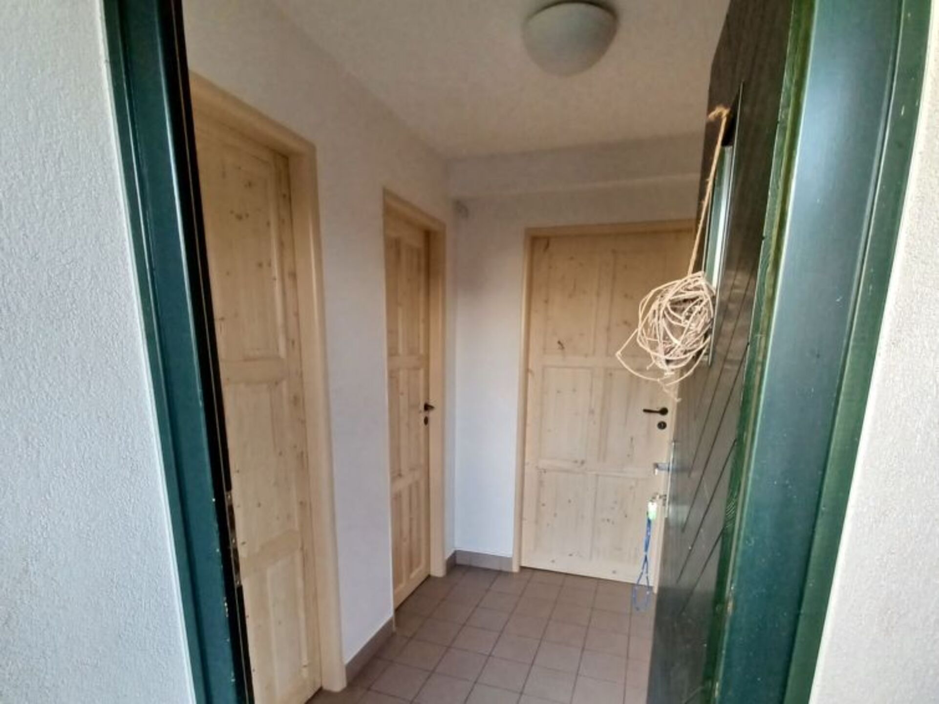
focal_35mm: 13
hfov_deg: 106.2
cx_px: 470
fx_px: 353
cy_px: 352
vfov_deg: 89.9
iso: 100
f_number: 2.2
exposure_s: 1/50
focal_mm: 1.42
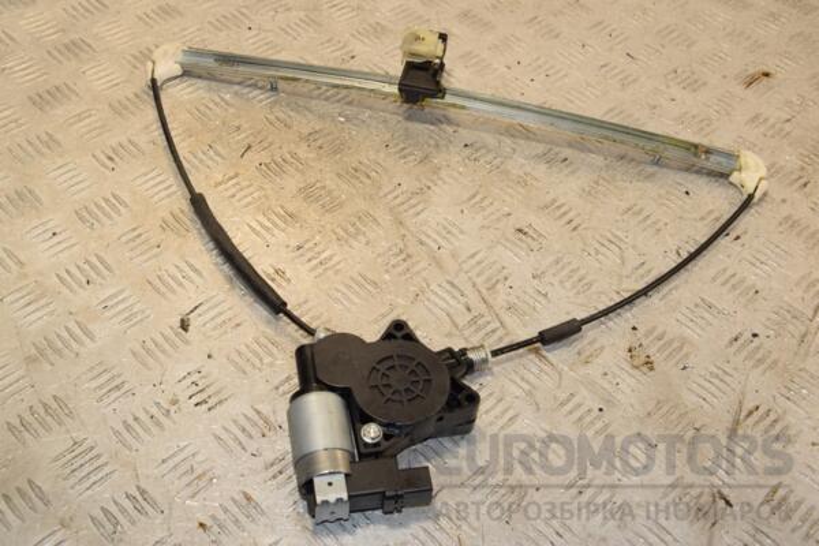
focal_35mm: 48
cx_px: 410
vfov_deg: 28.1
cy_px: 273
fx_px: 1092
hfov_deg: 41.1
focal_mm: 32
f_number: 9
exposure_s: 1/200
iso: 800
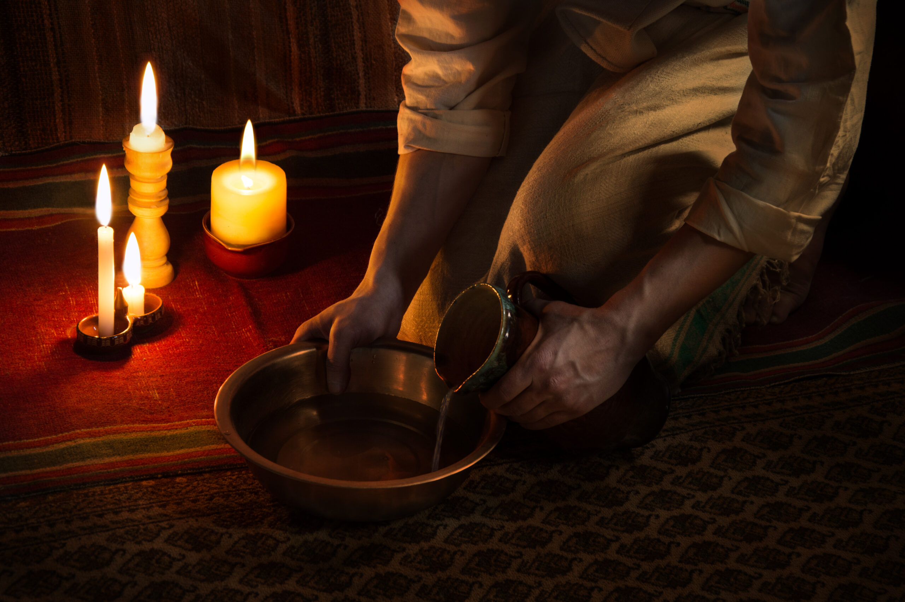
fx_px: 2336
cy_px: 301
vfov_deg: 14.7
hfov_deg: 21.9
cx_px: 452
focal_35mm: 93
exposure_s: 1/2
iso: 200
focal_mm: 62
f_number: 7.1
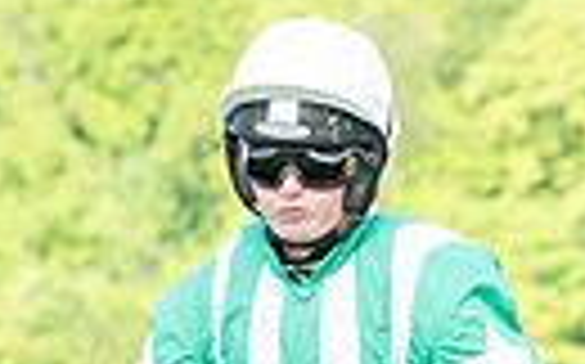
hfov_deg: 2.1
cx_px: 72
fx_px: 15913
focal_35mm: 999
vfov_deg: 1.3
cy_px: 951
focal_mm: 102
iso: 400
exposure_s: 1/800
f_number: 5
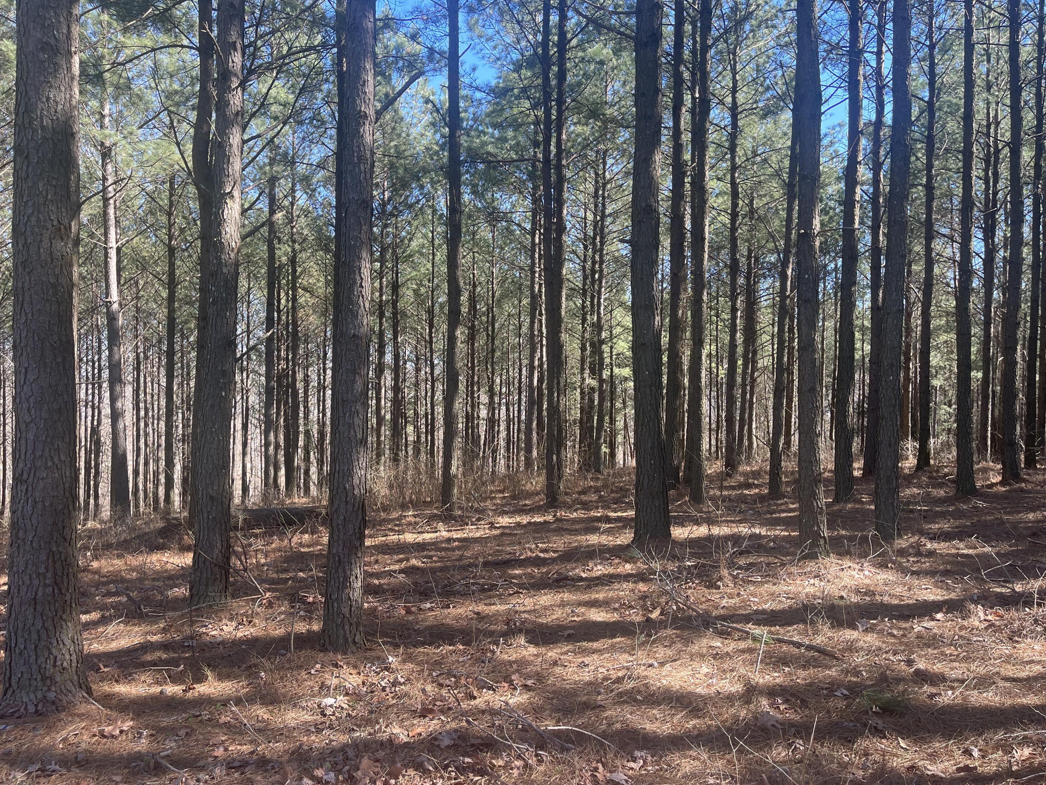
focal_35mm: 27
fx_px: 816
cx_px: 511
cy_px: 402
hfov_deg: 65.3
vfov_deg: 51.4
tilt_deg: -1.1
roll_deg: -0.3
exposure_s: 1/261
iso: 32
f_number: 1.6
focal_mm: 5.1
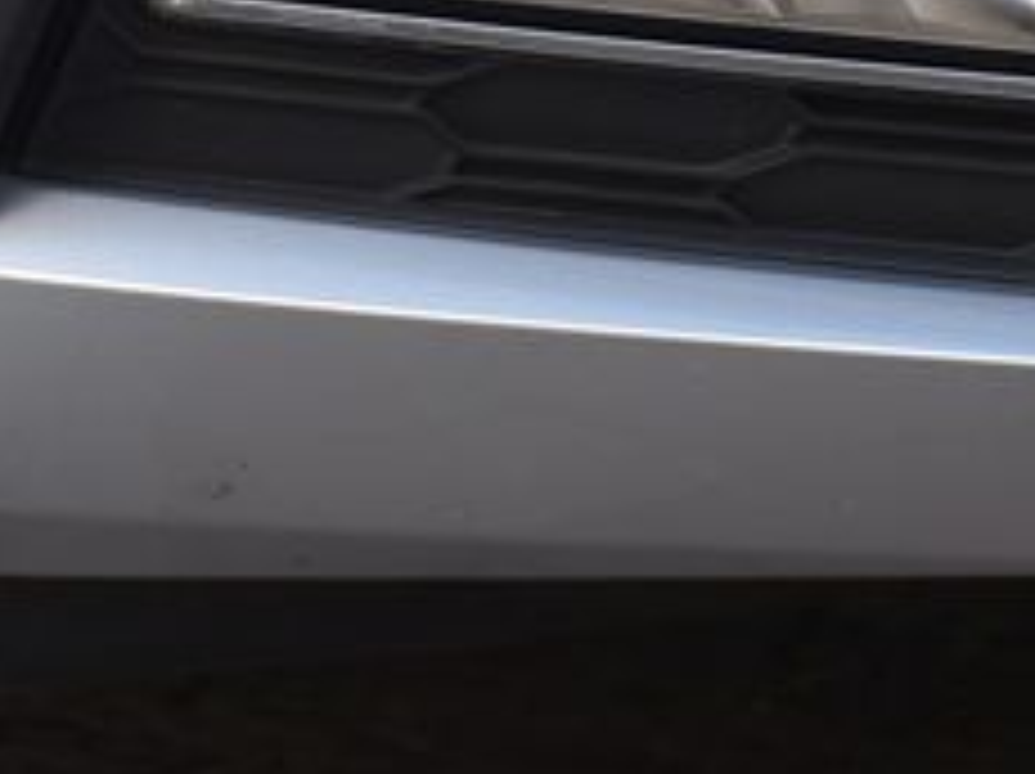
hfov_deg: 4.4
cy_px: -410
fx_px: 13441
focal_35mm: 450
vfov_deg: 3.3
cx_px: -364
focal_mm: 105
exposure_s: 1/200
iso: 500
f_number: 7.1
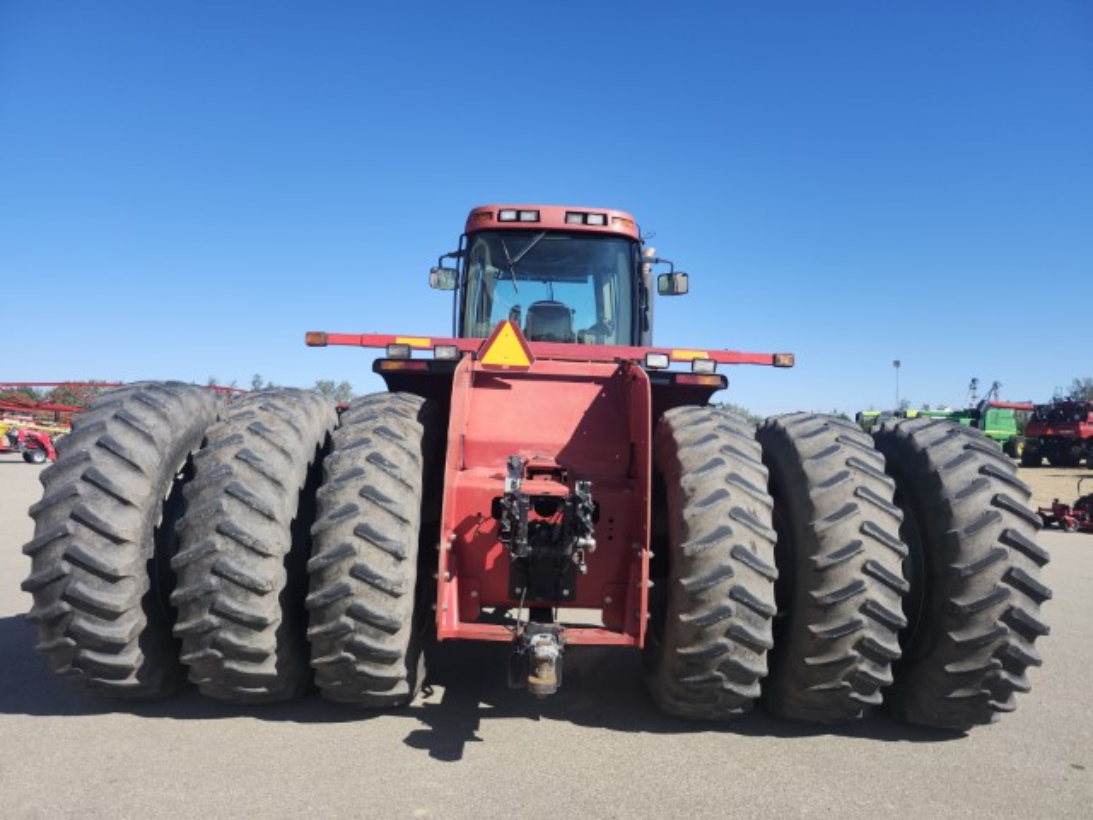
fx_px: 726
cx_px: 546
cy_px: 410
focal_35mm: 23
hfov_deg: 73.9
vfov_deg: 58.9
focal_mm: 5.54
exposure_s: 1/1242
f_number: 1.8
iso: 25
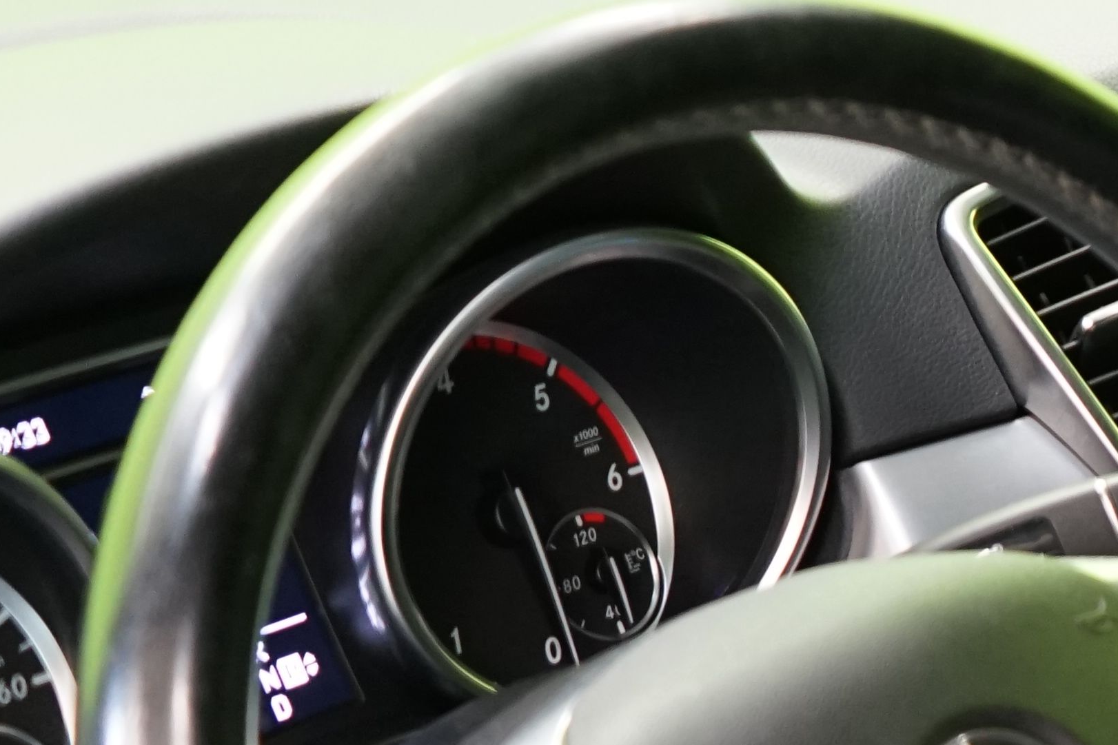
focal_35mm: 111
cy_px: 1202
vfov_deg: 11.7
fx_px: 3447
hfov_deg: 16.3
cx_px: 1822
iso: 1600
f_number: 4
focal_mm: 30
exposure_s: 1/20
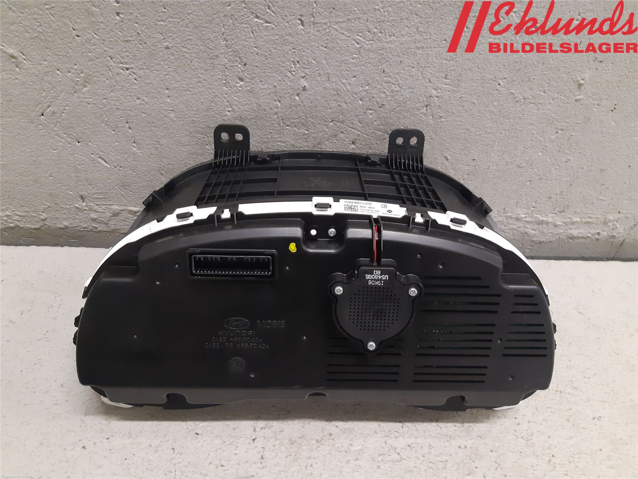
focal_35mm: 26
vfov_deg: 53.1
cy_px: 240
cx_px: 319
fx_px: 479
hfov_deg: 67.3
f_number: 1.7
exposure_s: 1/50
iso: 250
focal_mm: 3.93
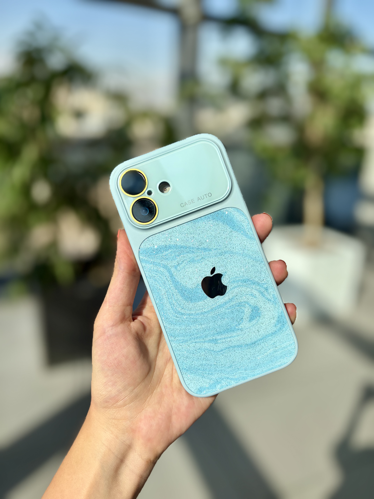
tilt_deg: -17.7
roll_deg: -2.8
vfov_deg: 67.3
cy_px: 250
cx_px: 187
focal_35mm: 26
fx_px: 375
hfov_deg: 53.1
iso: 50
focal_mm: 5.96
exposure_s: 1/3279
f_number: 1.6
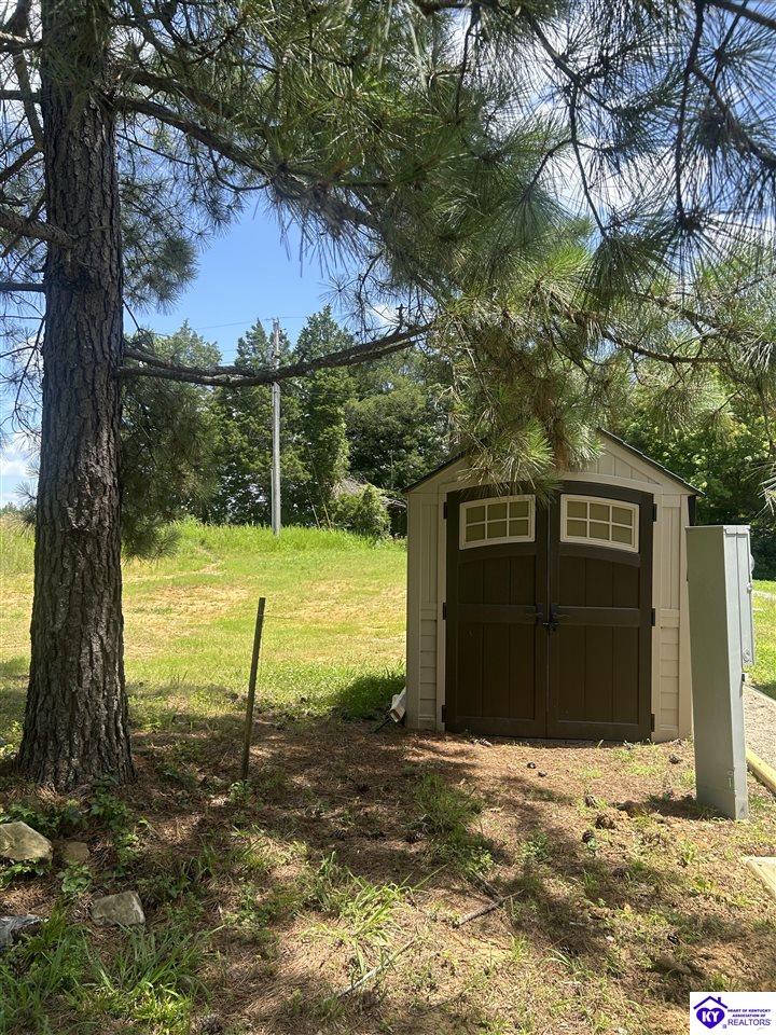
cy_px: 518
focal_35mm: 26
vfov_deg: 67.3
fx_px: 777
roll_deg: +1.6
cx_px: 388
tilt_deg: +1.5
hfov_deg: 53.1
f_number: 1.5
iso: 50
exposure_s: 1/1377
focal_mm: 5.7
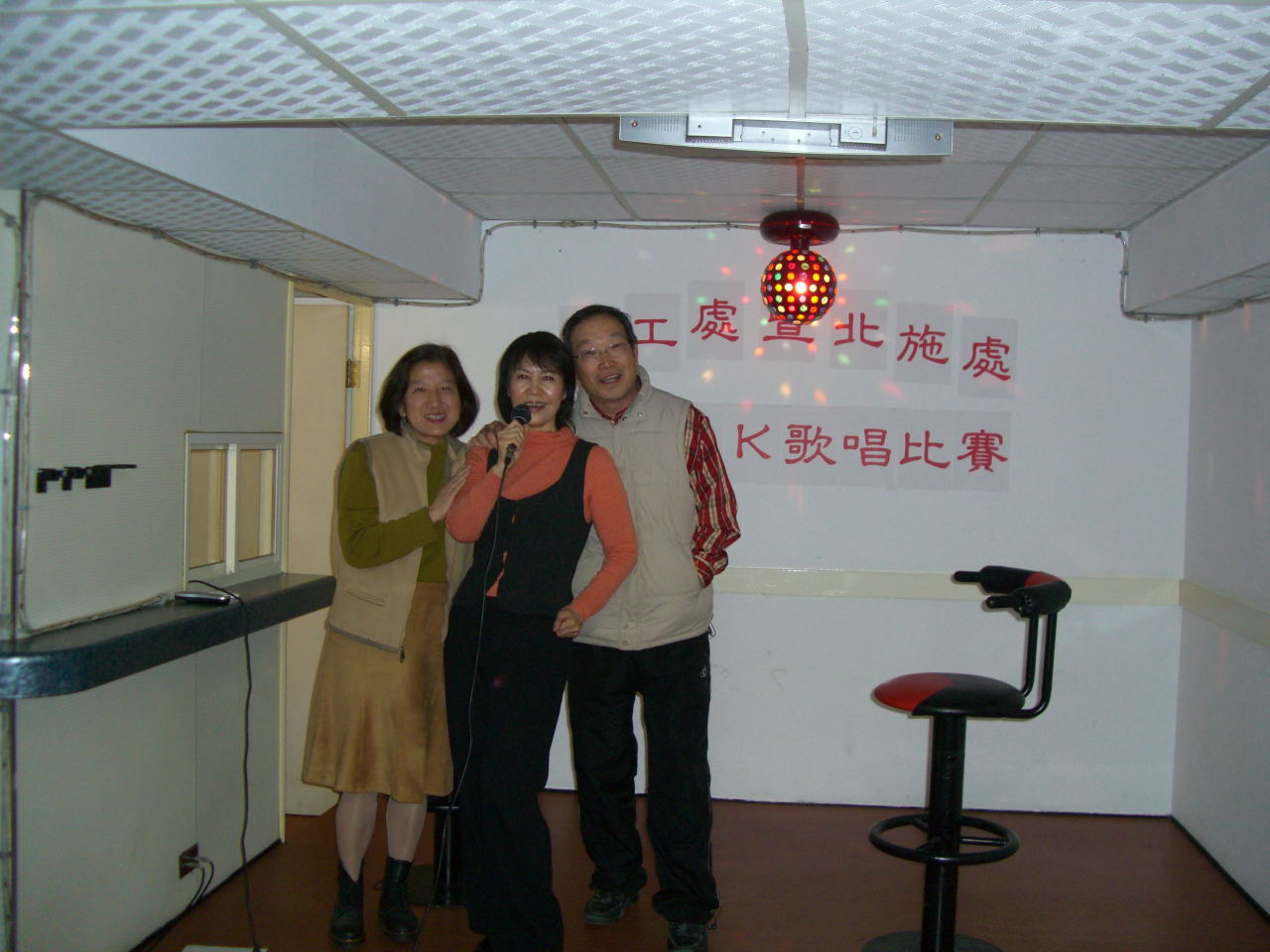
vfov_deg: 37.7
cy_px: 476
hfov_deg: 49.0
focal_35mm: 38
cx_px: 635
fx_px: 1394
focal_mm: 7.9
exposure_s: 1/60
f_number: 2.8
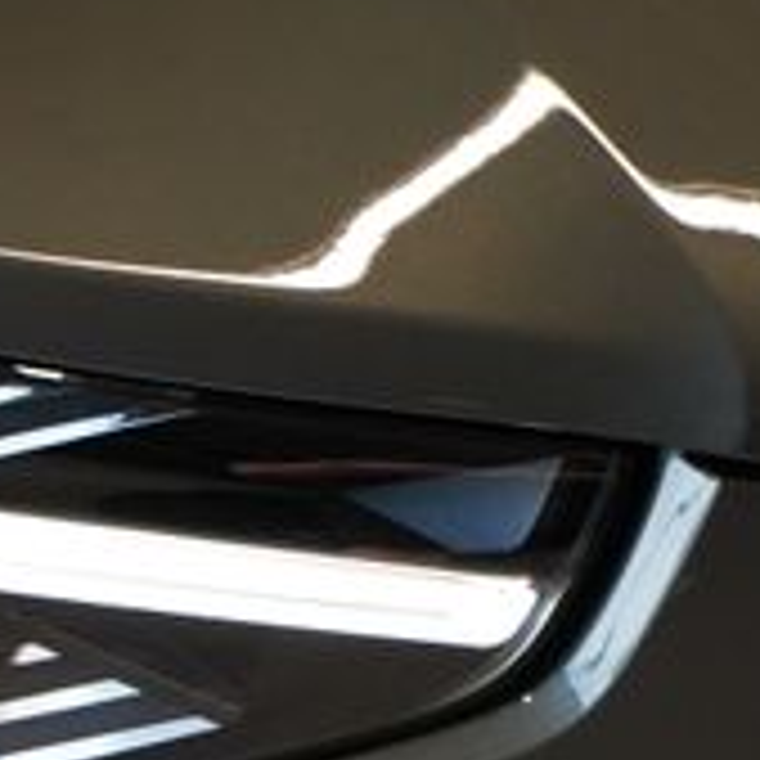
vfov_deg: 4.9
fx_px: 8967
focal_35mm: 361
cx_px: -328
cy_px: 402
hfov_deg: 4.8
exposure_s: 1/160
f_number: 5.6
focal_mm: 70
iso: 3200
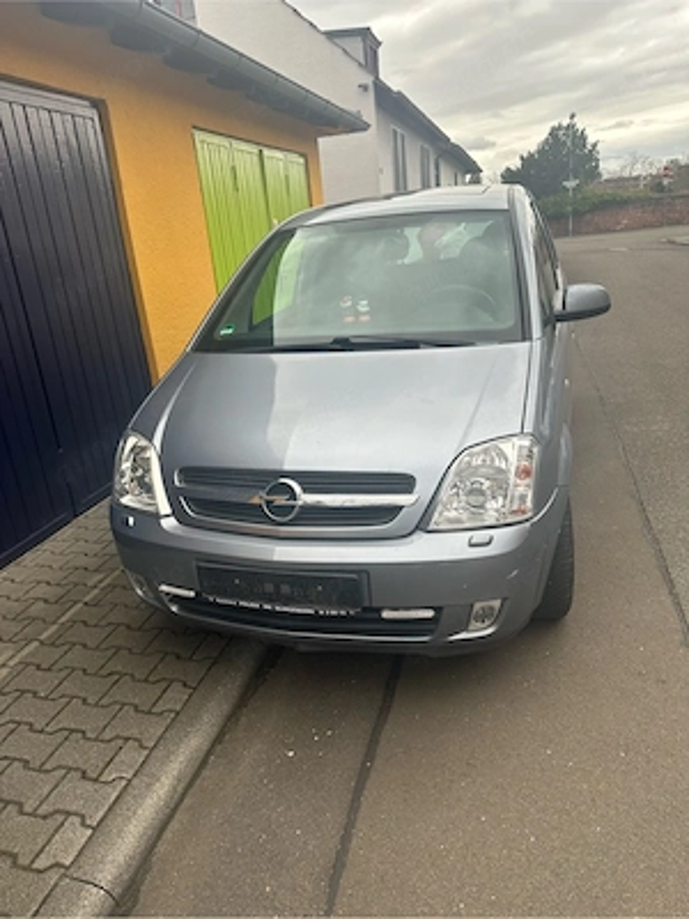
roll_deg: +2.6
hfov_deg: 56.8
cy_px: 460
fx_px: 637
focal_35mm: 24
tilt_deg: -17.1
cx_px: 344
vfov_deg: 71.6
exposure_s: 1/264
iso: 80
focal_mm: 6.86
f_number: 1.78
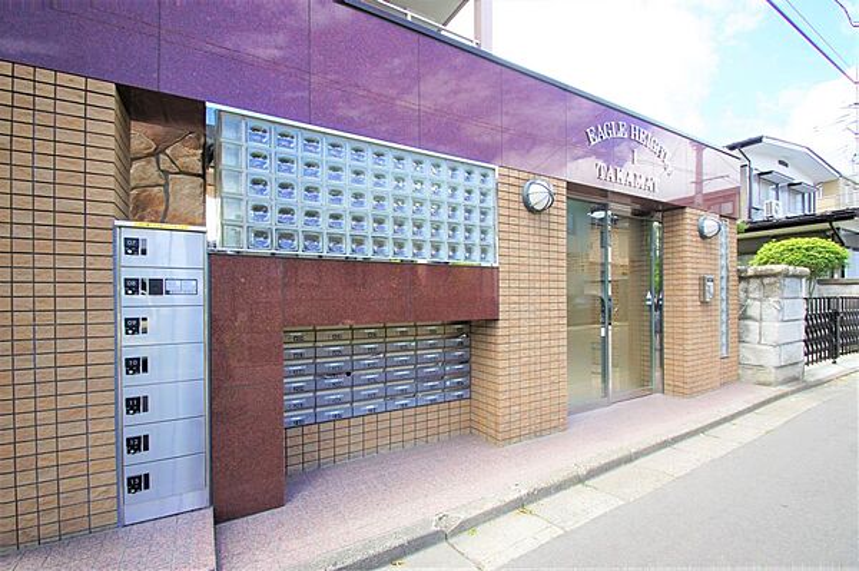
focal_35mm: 15
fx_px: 358
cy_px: 286
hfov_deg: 100.4
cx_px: 430
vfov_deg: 77.2
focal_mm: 10
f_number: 9
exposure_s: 1/50
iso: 100
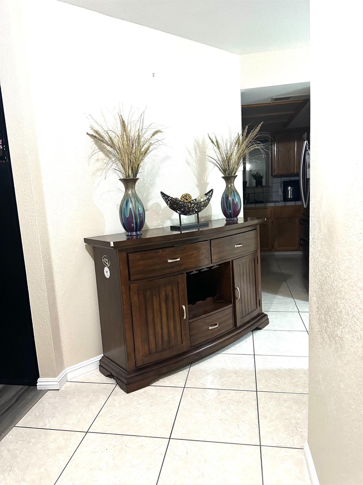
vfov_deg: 71.6
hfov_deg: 56.8
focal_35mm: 24
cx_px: 182
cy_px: 242
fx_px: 336
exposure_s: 1/59
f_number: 1.78
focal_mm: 6.86
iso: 500
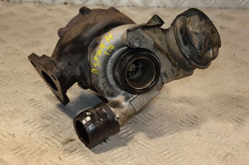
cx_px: 126
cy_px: 73
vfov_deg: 13.4
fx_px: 705
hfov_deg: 20.0
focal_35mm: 102
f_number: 5.6
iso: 800
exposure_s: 1/200
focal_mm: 58
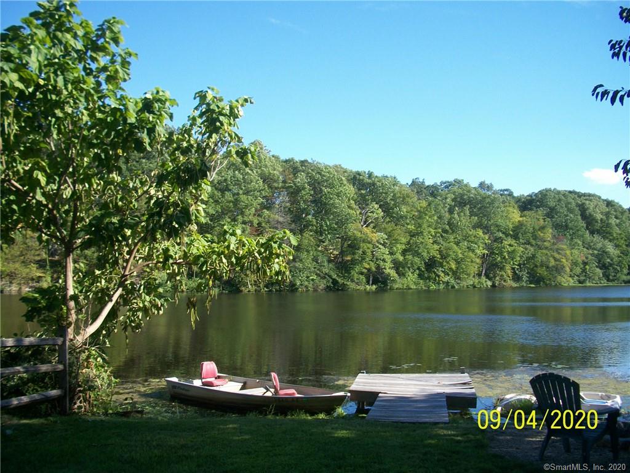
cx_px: 315
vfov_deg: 40.7
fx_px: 637
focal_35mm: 35
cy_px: 236
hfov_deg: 52.6
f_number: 3.1
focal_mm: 6.3
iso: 80
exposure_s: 1/400
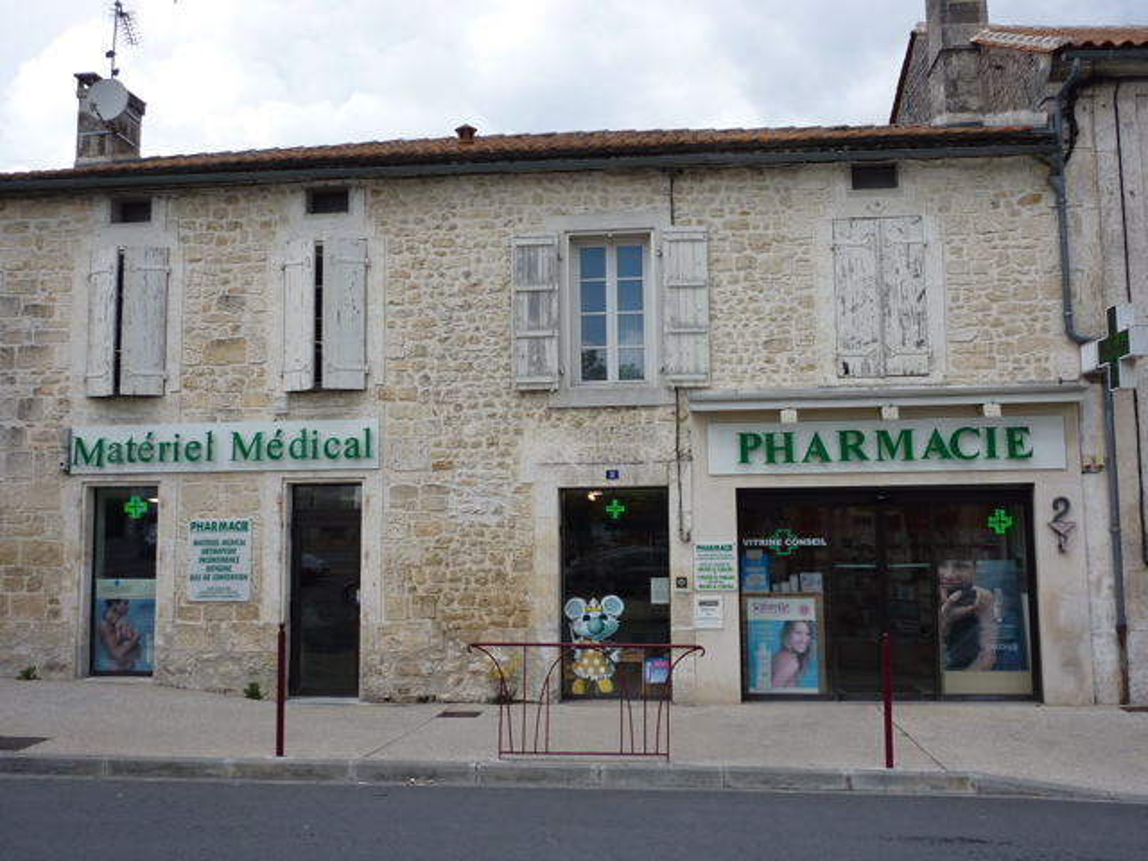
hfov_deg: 52.6
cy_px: 430
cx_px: 574
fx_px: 1161
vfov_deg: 40.7
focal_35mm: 35
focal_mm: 5.7
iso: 80
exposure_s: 1/500
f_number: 4.5
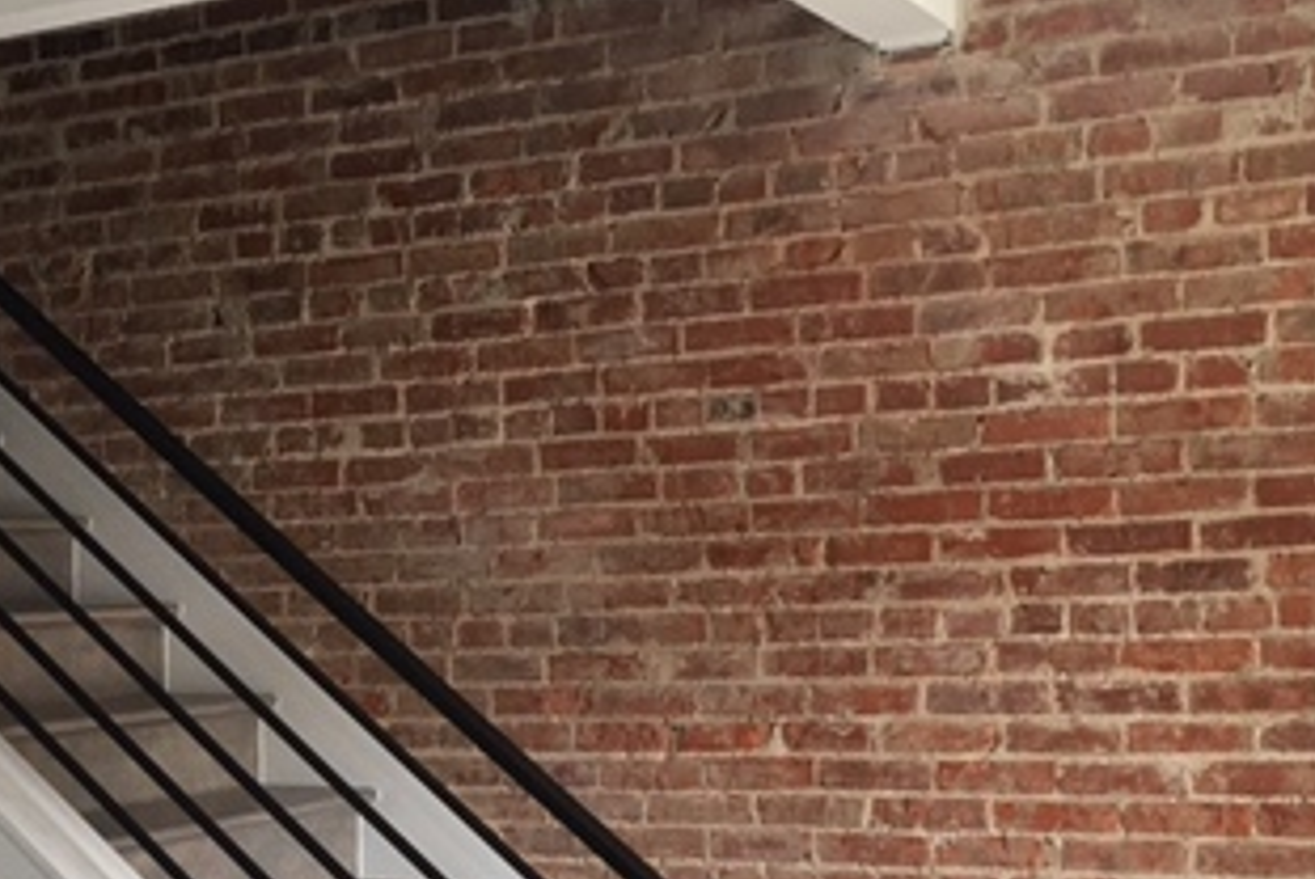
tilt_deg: -2.0
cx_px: 326
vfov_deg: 21.6
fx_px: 2267
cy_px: 723
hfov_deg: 31.8
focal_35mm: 62
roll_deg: +2.3
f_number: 2.2
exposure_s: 1/15
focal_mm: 4.15
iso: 32
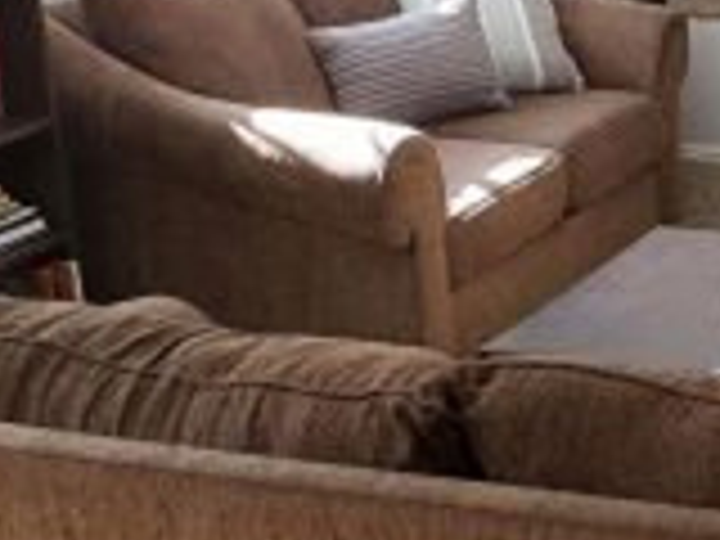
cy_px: 256
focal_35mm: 104
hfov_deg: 17.6
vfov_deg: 14.2
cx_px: 950
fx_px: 2163
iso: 125
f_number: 2.4
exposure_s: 1/60
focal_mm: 4.3
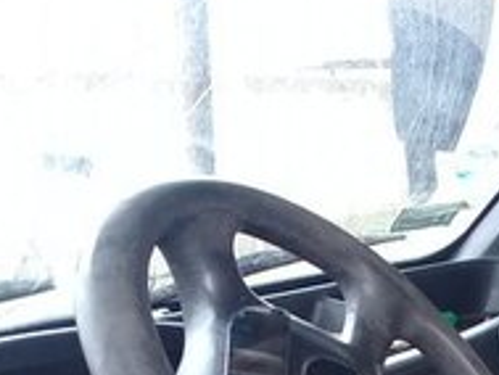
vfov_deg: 13.0
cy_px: 572
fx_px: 1558
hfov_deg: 18.0
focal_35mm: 108
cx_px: 433
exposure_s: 1/33
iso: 50
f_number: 2.2
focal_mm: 3.3
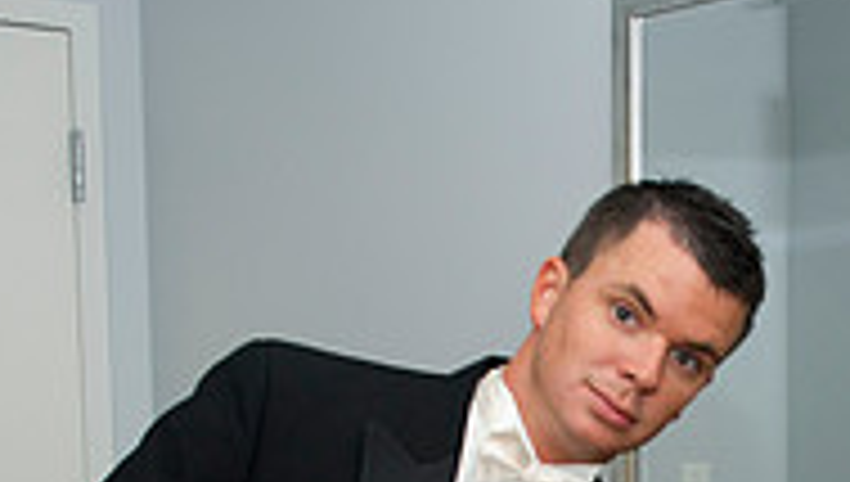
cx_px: 850
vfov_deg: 12.4
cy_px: 730
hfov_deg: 22.0
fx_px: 2099
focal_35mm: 93
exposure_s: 1/50
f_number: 5.6
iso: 640
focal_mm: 29
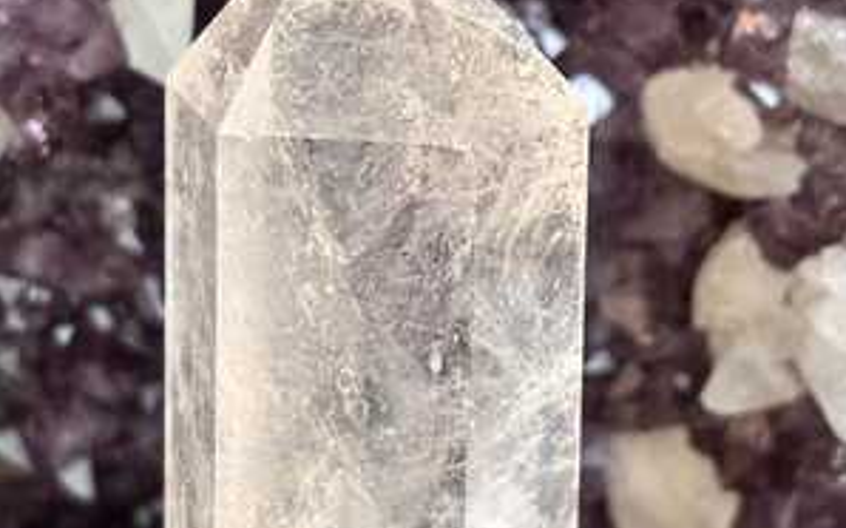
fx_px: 1706
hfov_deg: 27.9
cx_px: 423
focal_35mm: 74
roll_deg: +0.6
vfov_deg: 17.6
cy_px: 187
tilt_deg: -16.4
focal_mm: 5.96
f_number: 1.6
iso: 250
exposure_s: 1/40
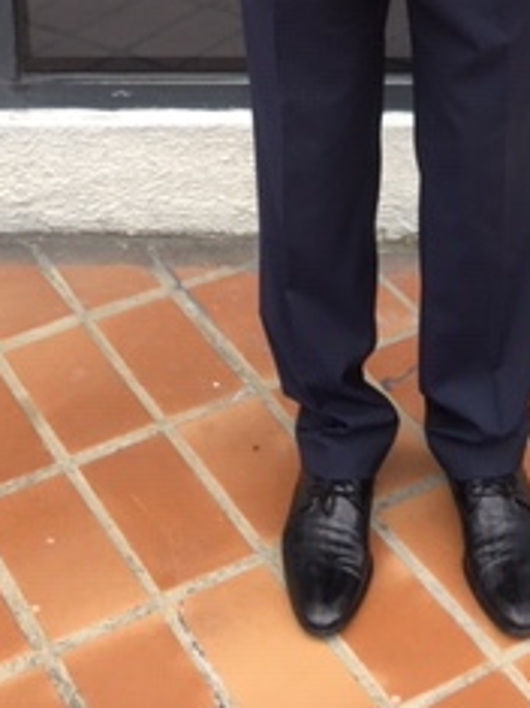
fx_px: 1614
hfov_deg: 18.6
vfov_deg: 21.9
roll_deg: +0.4
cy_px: -253
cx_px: 319
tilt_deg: -13.7
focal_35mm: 79
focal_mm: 4.15
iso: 25
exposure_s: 1/60
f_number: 2.2
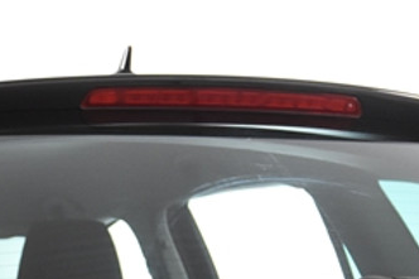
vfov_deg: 6.8
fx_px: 2281
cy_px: 561
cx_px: 63
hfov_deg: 10.5
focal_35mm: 196
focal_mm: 31
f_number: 3.5
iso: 1600
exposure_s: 1/50
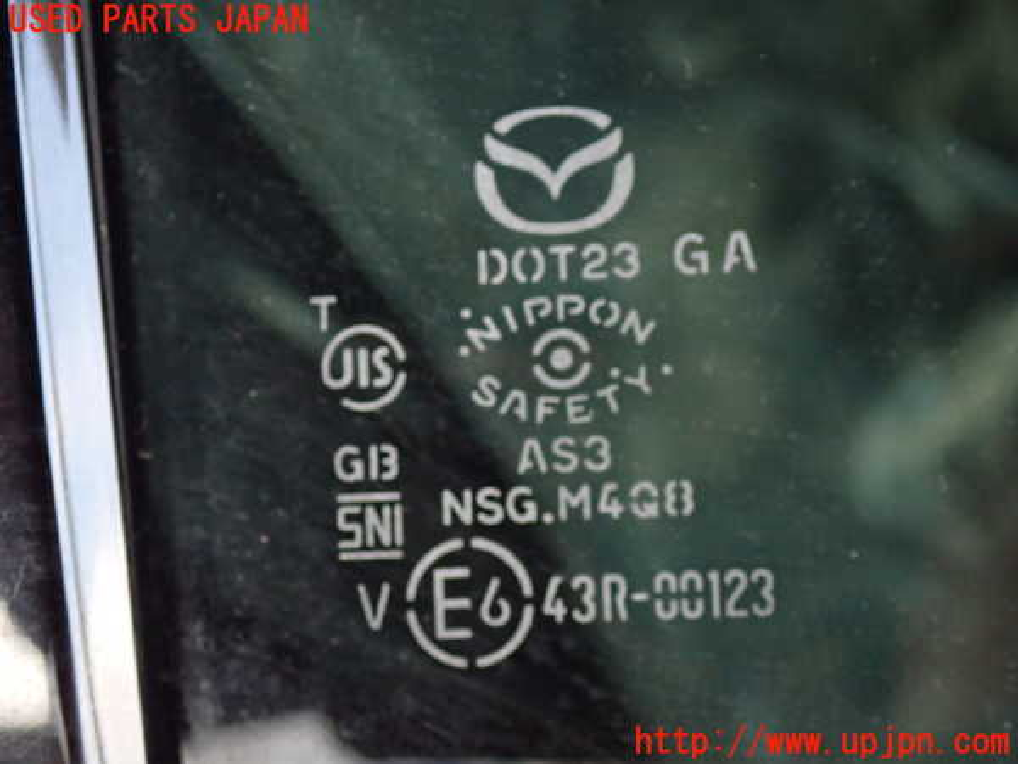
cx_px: 509
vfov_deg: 15.7
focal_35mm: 94
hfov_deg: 20.9
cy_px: 382
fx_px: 2764
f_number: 4.7
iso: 800
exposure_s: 1/100
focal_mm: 16.79
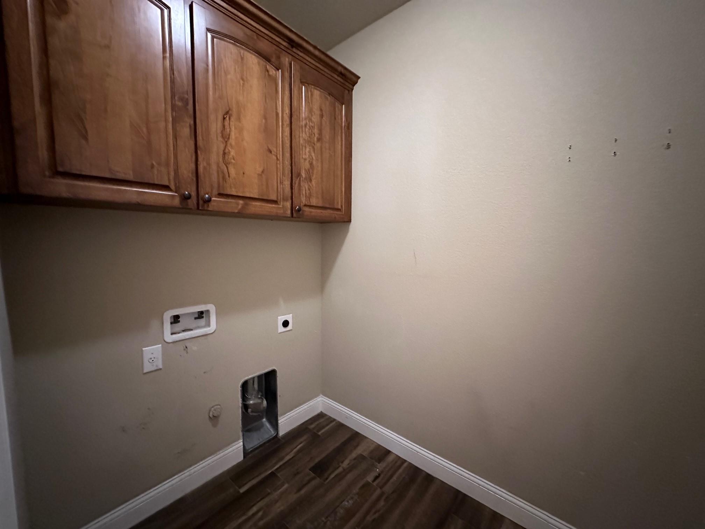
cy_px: 264
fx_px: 285
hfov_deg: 102.1
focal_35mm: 14
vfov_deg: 85.7
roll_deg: -0.7
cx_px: 352
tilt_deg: -5.8
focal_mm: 2.22
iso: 1000
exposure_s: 1/40
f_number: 2.2
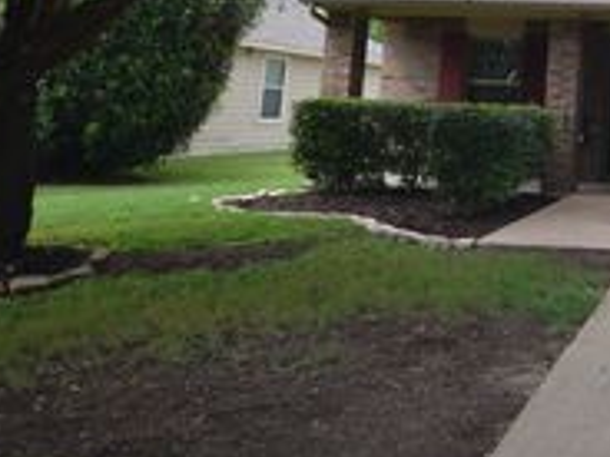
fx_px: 828
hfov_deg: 33.4
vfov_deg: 28.7
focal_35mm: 47
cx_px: 723
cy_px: -15
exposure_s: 1/125
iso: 100
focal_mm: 12
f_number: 5.6
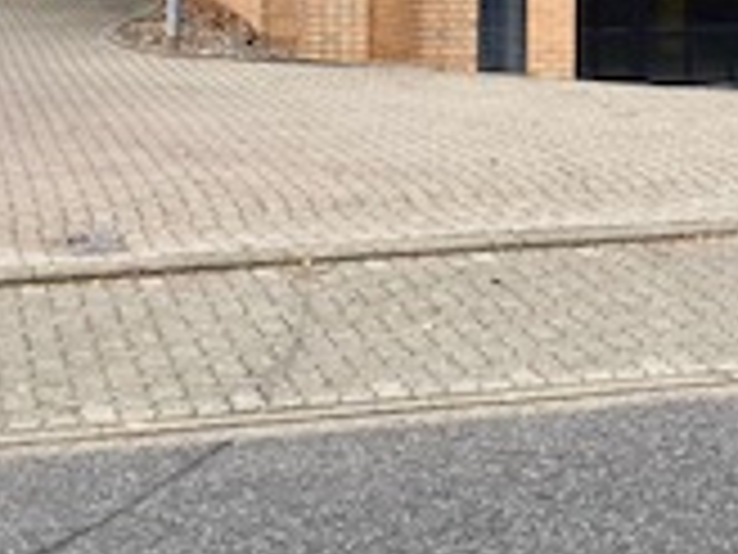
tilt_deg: -0.3
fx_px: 2324
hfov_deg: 17.6
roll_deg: -2.0
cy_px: -54
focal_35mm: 109
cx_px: 742
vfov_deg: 13.3
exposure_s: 1/445
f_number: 1.8
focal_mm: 3.99
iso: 20
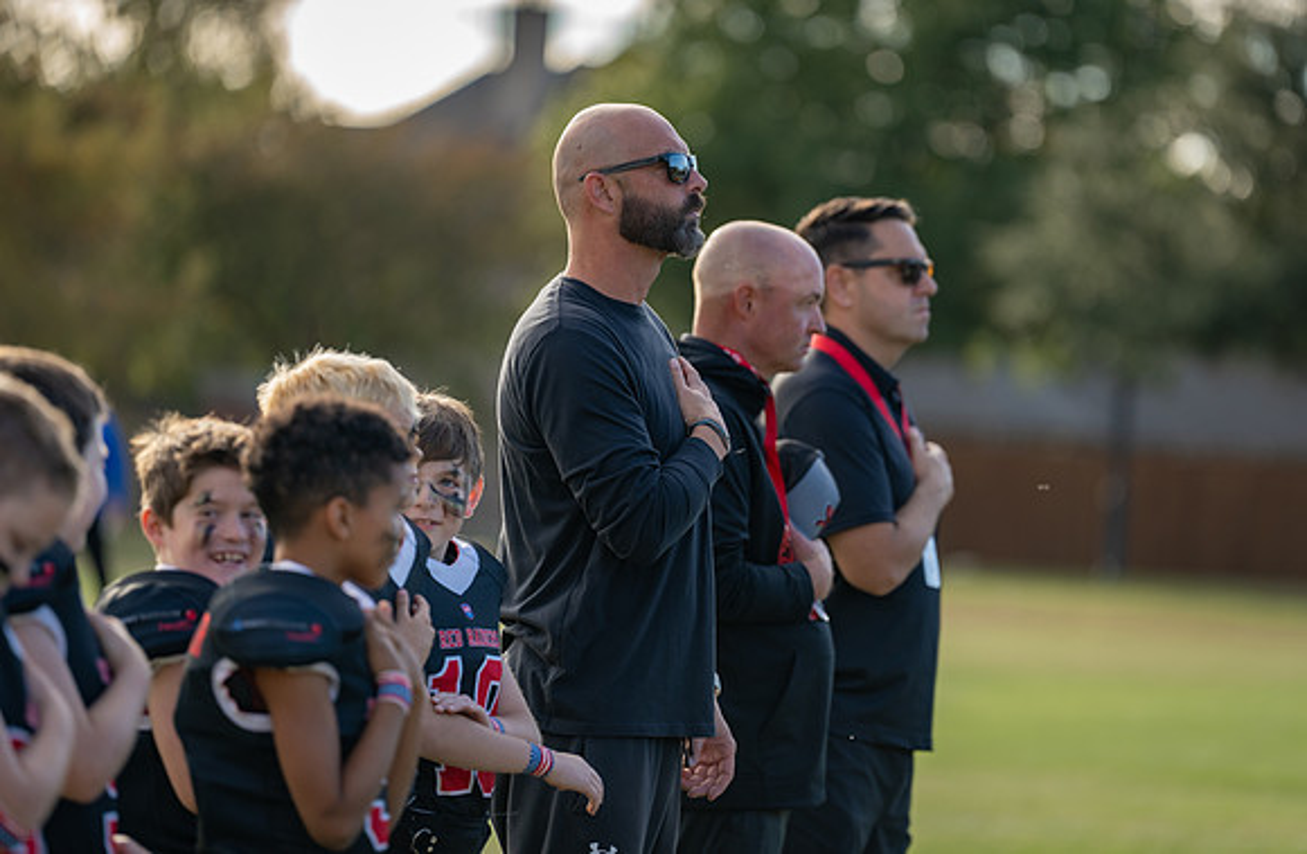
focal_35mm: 223
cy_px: 371
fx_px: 8042
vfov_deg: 6.1
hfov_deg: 9.3
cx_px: 724
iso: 100
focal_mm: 200
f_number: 2.8
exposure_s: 1/640
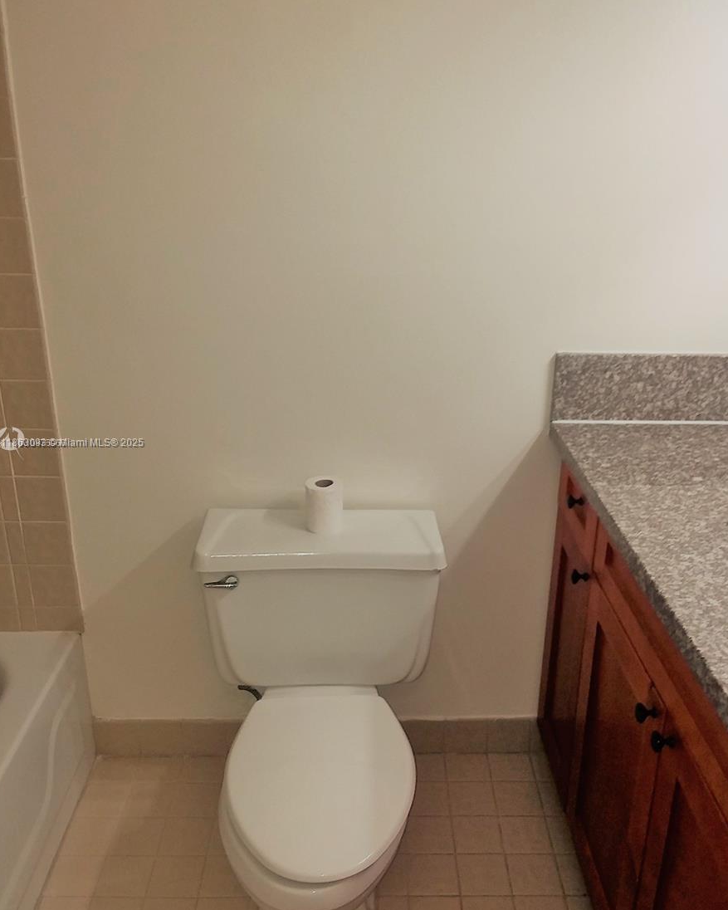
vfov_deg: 57.2
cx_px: 365
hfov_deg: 47.1
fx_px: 835
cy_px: 443
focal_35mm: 31
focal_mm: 2.47
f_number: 1.9
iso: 40
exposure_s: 1/40
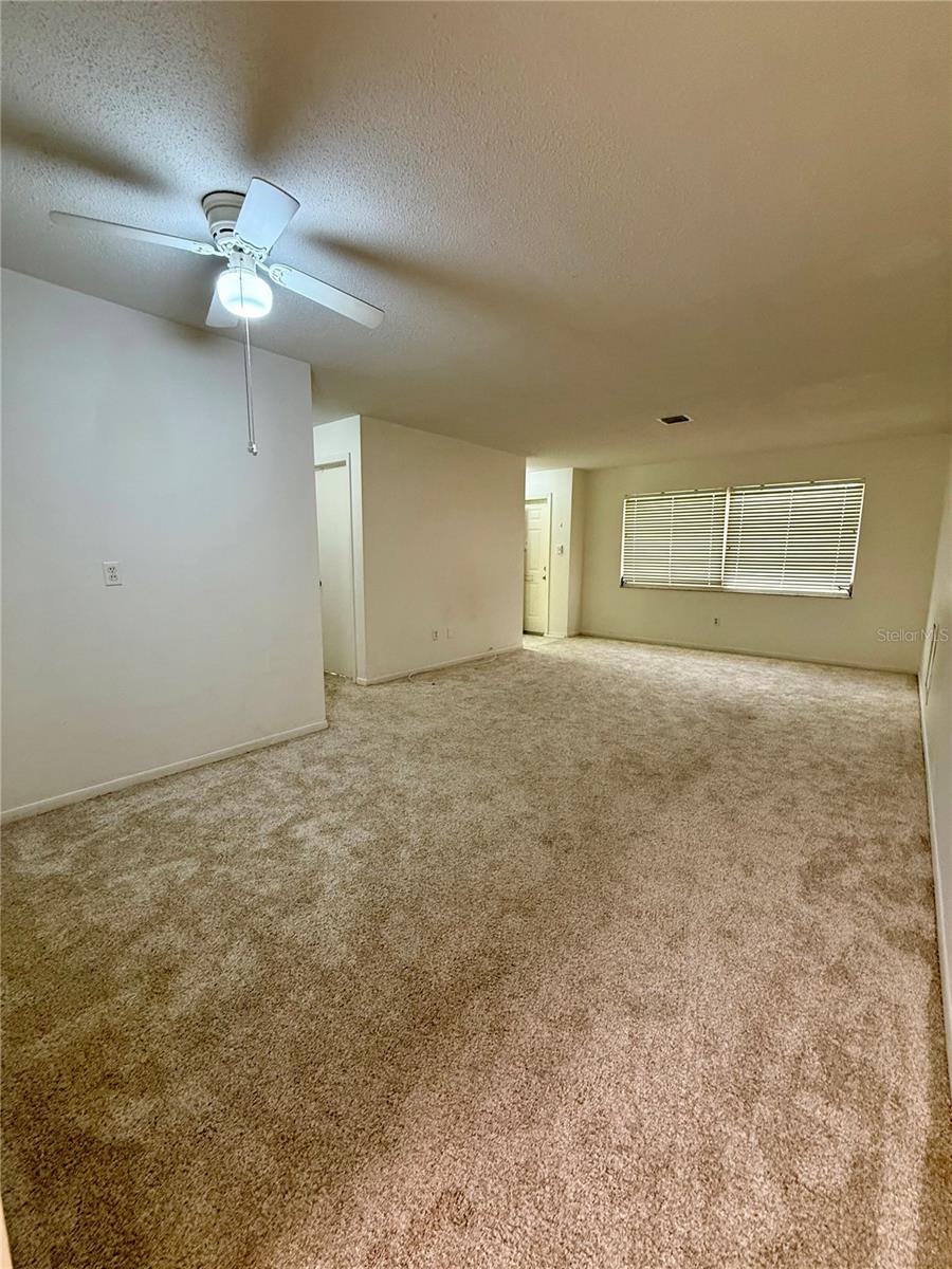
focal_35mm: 14
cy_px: 634
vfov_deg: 102.1
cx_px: 476
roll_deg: -0.3
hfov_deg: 85.7
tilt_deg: -8.0
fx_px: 513
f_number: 2.2
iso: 320
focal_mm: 2.22
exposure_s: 1/60
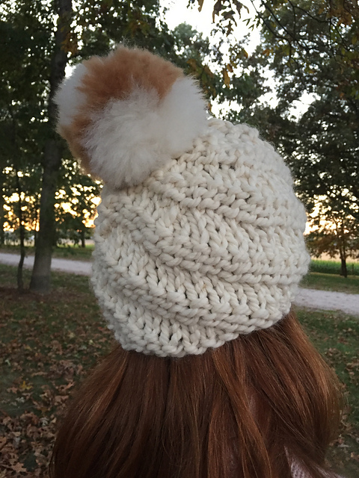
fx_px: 401
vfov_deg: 61.7
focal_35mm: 29
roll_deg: -0.9
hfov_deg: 48.2
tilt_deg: +0.0
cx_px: 180
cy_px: 239
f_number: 2.2
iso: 200
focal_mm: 4.15
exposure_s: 1/30
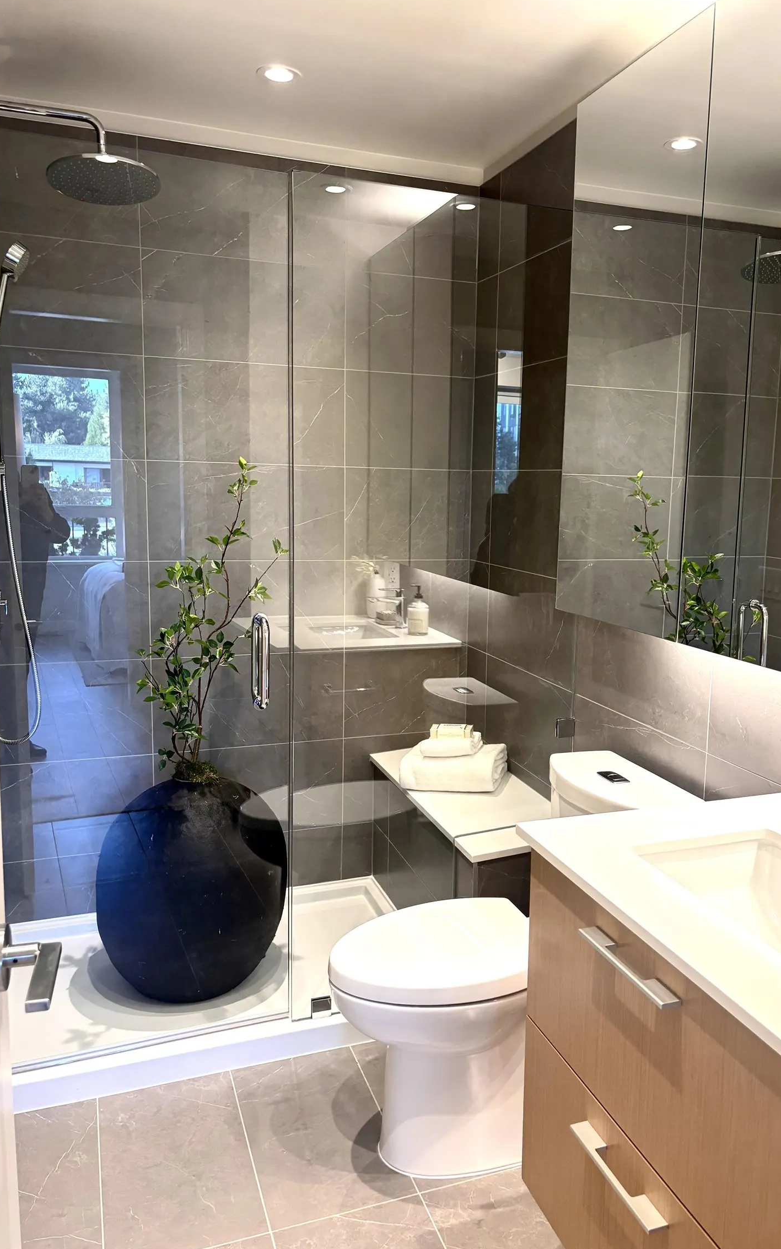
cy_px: 618
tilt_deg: -8.1
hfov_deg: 44.3
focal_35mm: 28
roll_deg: -2.1
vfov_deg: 66.5
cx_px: 460
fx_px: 954
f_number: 1.6
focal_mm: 5.96
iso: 125
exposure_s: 1/120
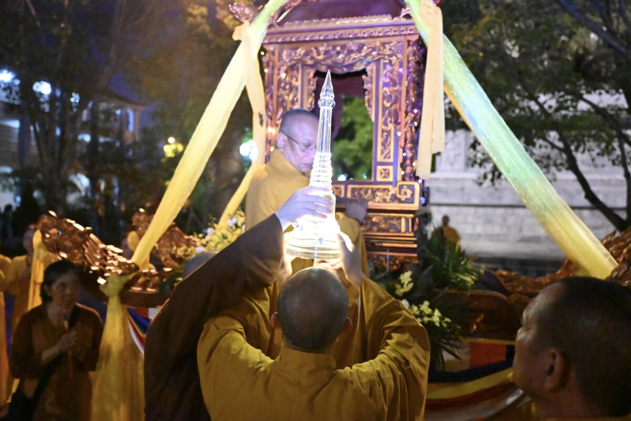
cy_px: 210
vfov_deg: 44.3
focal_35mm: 30
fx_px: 517
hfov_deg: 62.8
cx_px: 316
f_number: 2.8
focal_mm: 29.5
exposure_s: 1/200
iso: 32000
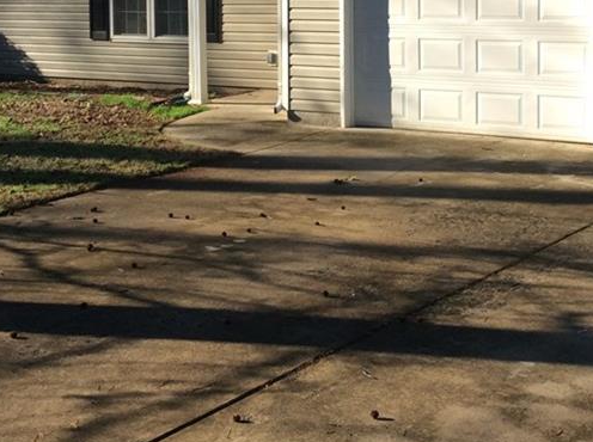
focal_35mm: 66
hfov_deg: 29.4
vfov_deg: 21.7
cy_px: 53
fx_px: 1128
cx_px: 281
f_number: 2.4
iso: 32
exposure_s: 1/743
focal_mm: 3.3
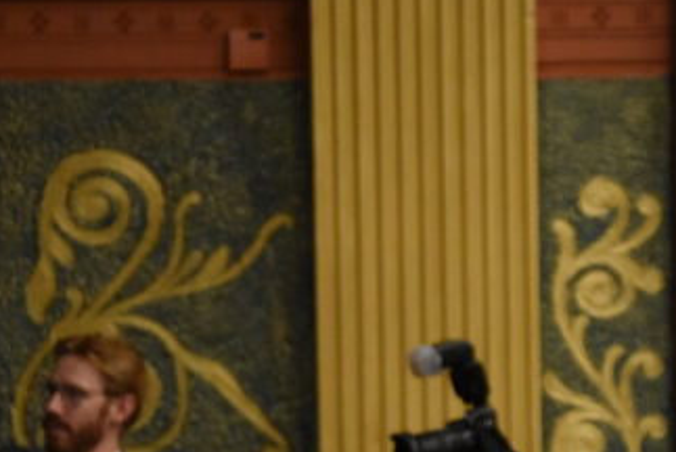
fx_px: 8721
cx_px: 379
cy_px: 493
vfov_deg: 3.0
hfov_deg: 4.4
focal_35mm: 464
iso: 4000
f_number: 5
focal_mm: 130
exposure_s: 1/160
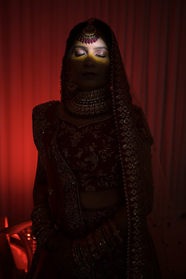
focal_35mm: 35
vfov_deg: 54.4
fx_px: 271
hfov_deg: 37.9
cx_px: 93
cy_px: 140
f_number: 1.8
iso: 160
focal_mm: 35
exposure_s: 1/160
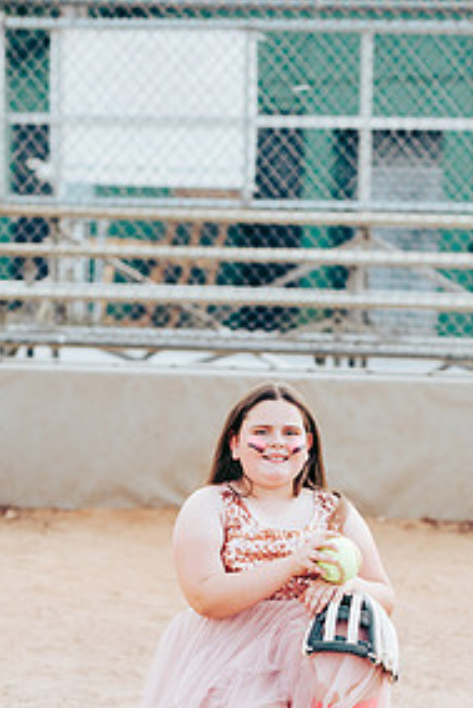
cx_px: 283
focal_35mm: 135
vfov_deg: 15.1
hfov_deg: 10.2
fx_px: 2657
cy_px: 520
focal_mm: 85
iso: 160
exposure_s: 1/500
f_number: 2.8
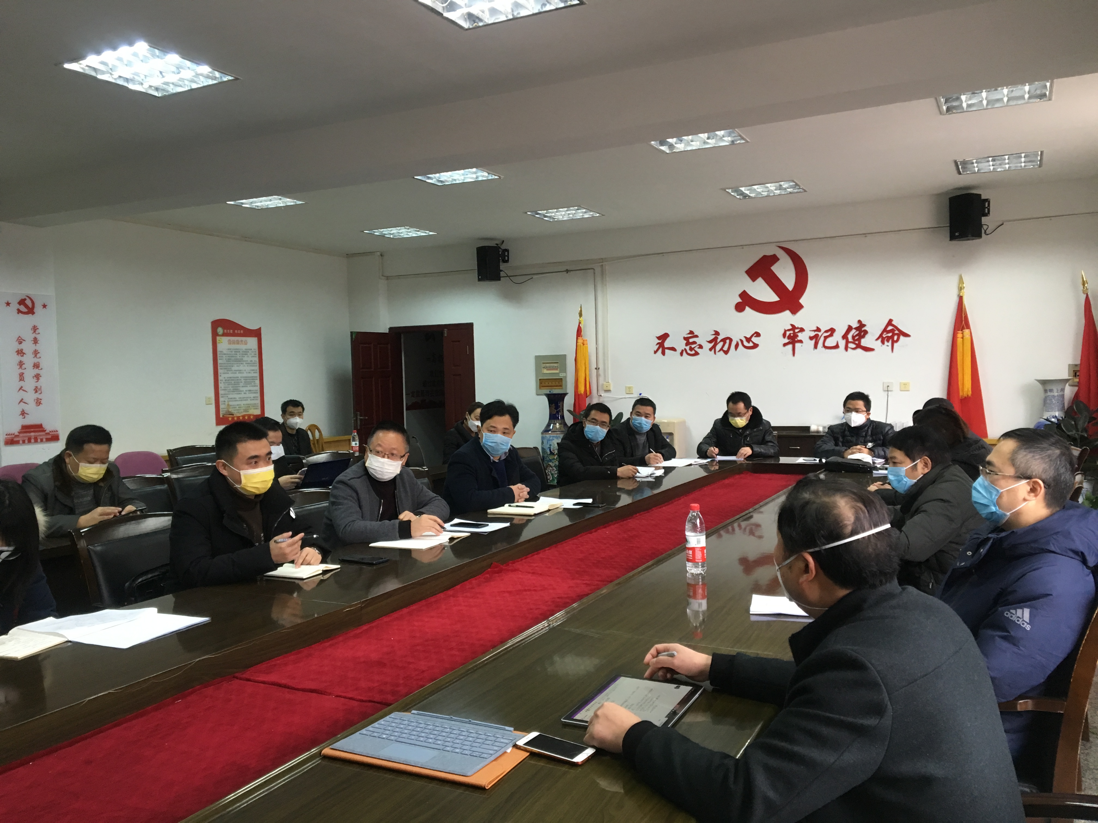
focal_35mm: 29
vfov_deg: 48.2
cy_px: 412
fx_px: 920
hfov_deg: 61.7
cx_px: 549
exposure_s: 1/33
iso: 125
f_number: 2.2
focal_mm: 4.15
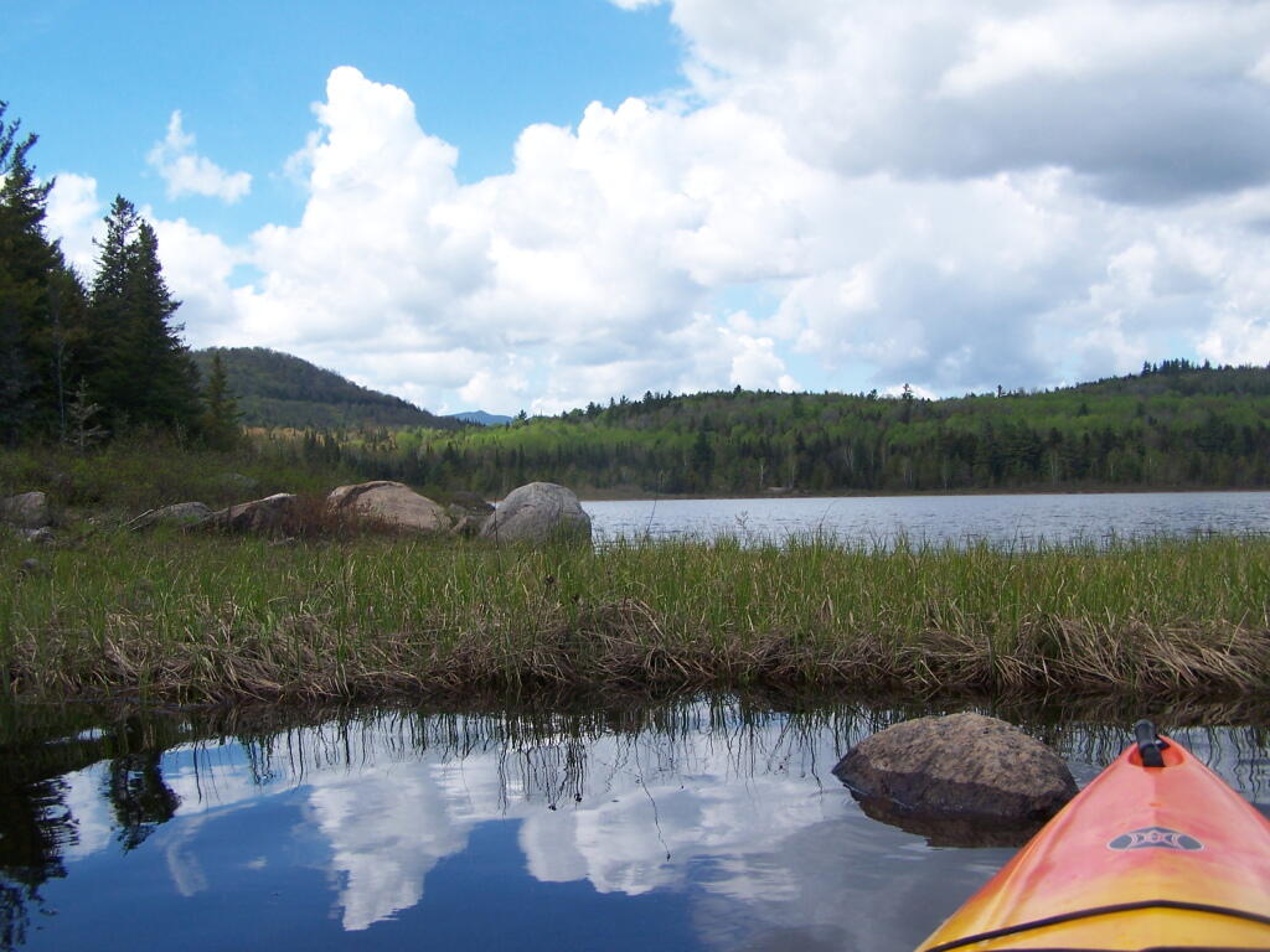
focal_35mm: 38
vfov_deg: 37.7
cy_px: 476
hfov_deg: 49.0
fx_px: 1394
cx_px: 635
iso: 80
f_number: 4
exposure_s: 1/640
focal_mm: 6.3
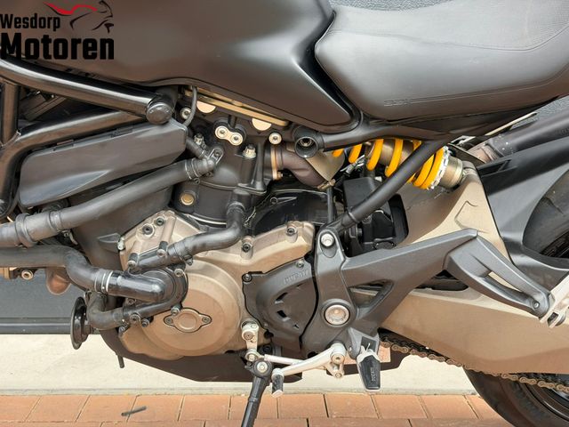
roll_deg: +0.1
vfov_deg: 30.3
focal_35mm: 48
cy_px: 214
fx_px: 789
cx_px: 284
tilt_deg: -12.6
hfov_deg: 39.7
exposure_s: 1/545
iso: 100
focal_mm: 6.76
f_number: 1.78
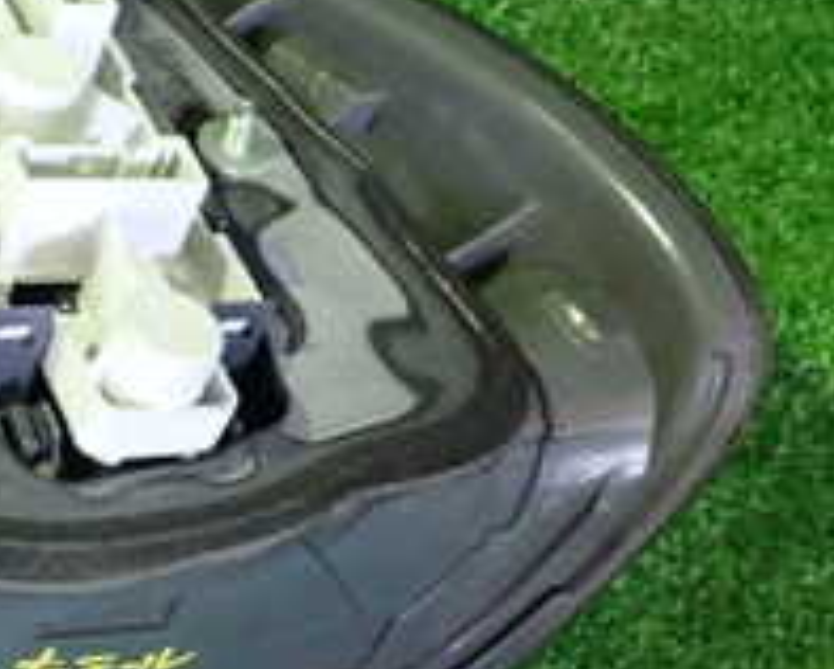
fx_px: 2199
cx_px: -51
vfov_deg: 17.3
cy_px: 347
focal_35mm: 89
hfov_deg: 20.6
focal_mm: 5.4
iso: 800
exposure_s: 1/30
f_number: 2.3
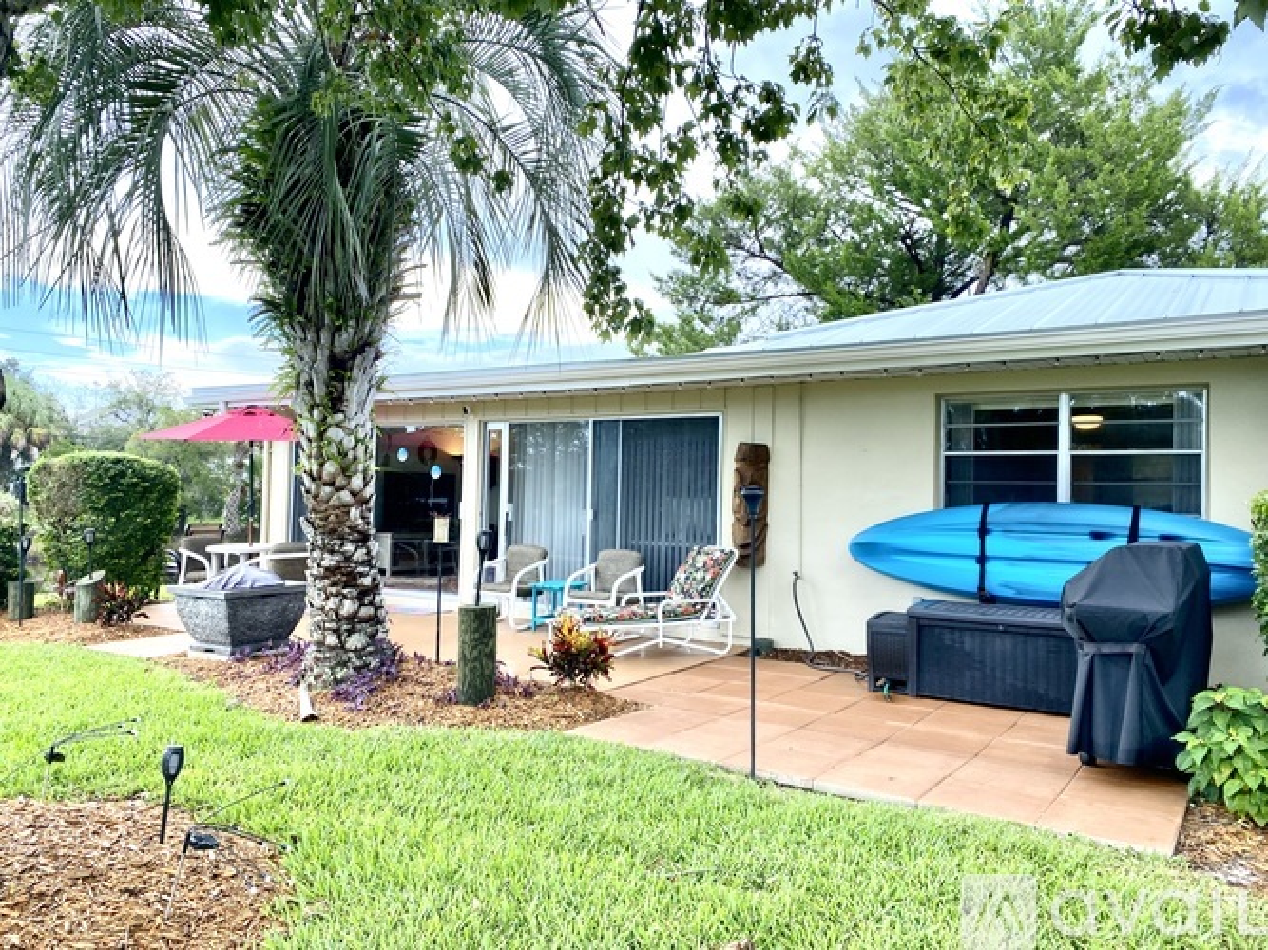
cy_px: 475
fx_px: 952
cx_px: 634
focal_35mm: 26
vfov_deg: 53.0
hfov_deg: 67.3
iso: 32
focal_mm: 4.25
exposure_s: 1/262
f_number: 1.8
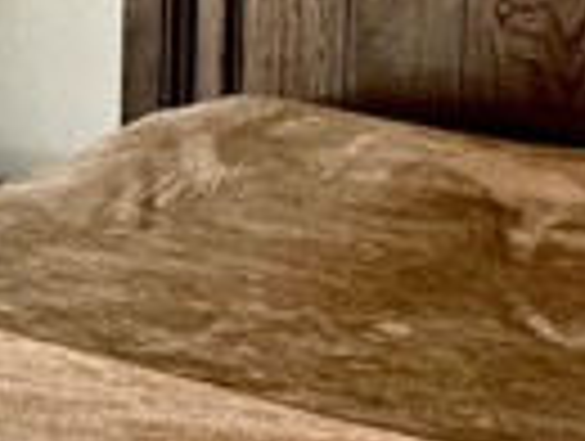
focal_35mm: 118
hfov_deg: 13.1
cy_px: 18
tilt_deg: -6.0
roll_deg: +0.4
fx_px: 1998
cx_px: -760
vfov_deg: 12.5
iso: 100
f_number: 1.78
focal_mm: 6.76
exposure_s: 1/120
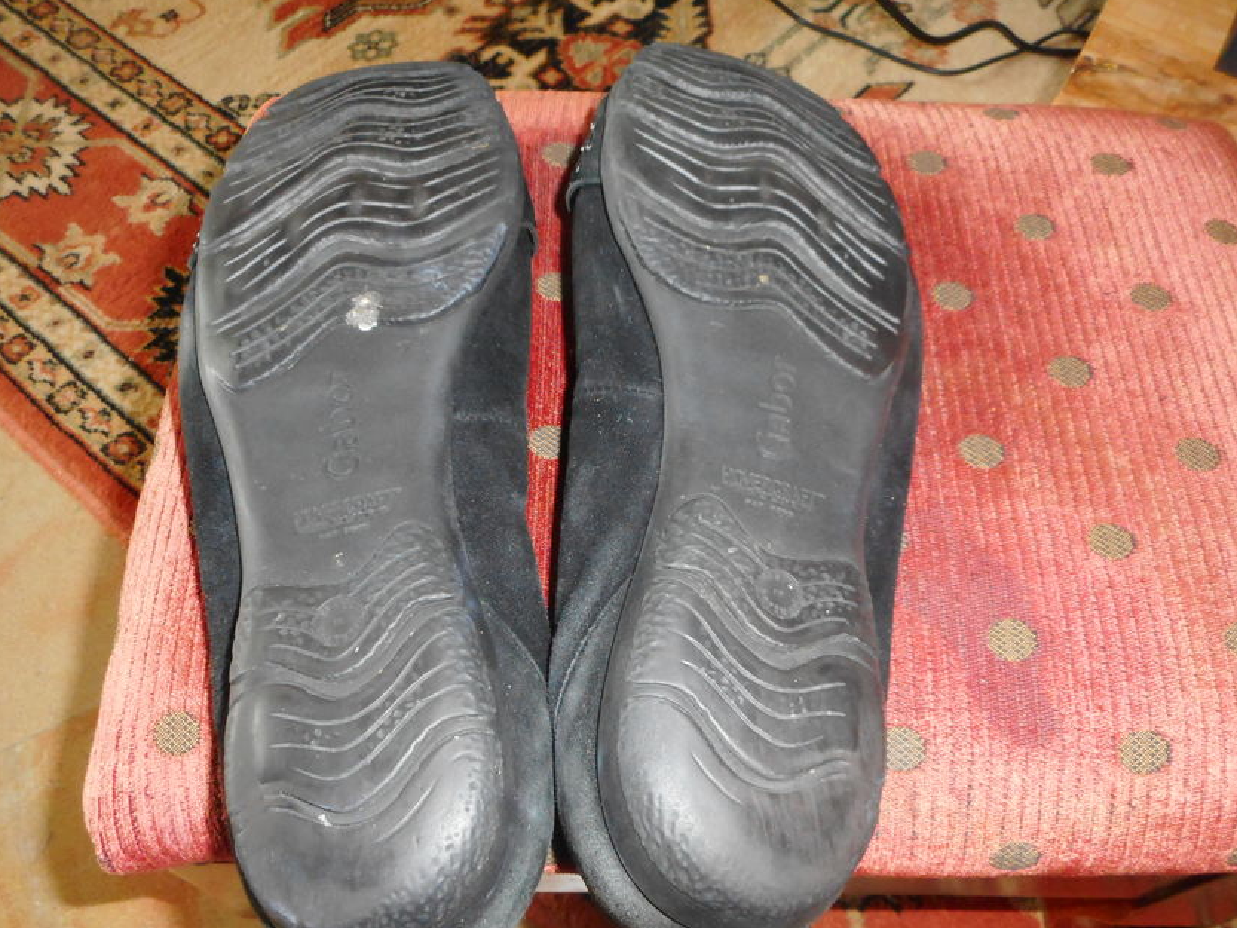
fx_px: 1072
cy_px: 490
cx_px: 615
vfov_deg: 46.8
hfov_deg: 60.0
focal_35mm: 30
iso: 400
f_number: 3.7
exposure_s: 1/25
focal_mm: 4.5
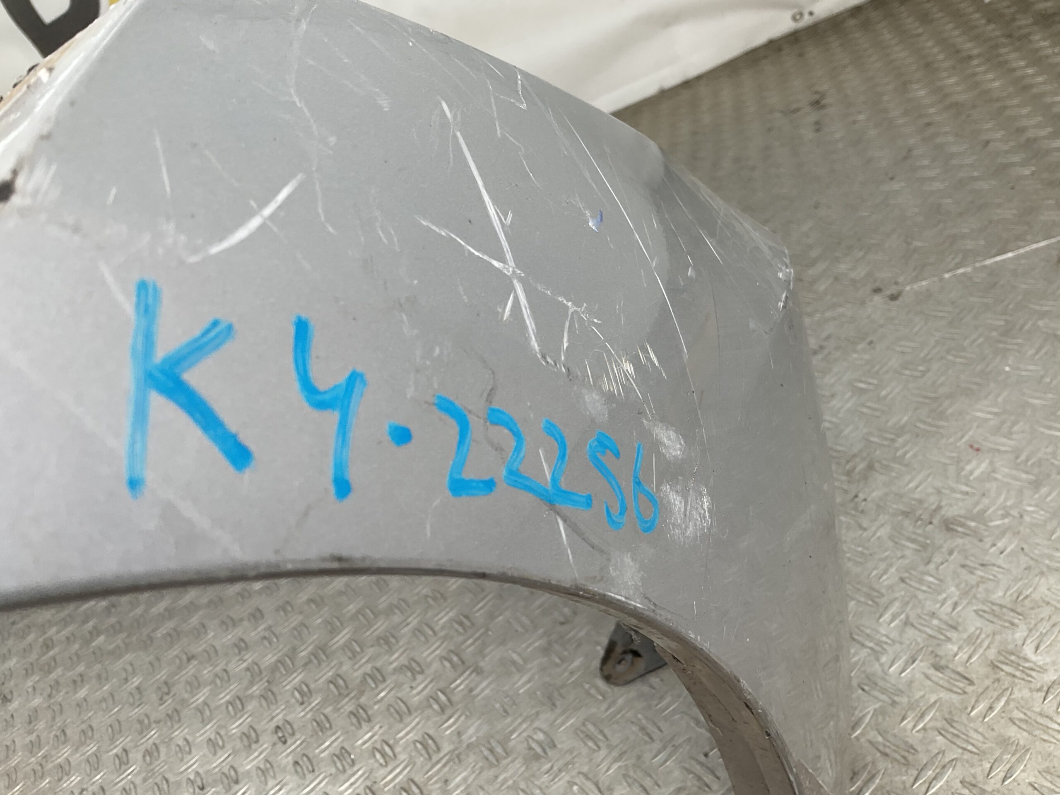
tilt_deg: -27.4
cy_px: 398
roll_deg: +29.1
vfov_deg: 48.2
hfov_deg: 61.7
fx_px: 888
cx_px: 530
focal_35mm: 29
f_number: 1.8
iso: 16
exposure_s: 1/156
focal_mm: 3
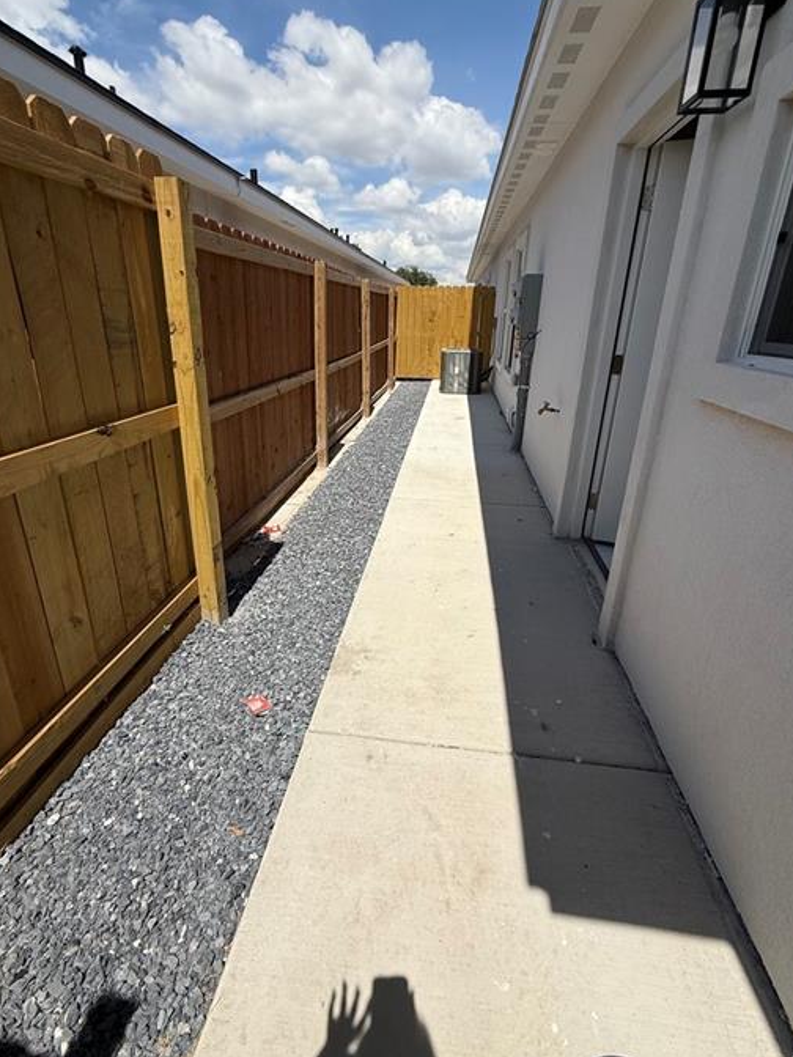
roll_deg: -1.2
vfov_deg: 94.3
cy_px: 483
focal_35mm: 16
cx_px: 389
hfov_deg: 78.1
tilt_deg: -18.9
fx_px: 489
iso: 64
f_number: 2.2
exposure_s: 1/5618
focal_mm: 2.22
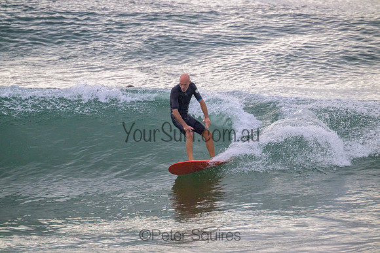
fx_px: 8446
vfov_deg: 1.7
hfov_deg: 2.6
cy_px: 126
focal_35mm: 800
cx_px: 190
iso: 2800
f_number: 11
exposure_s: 1/2000
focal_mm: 800
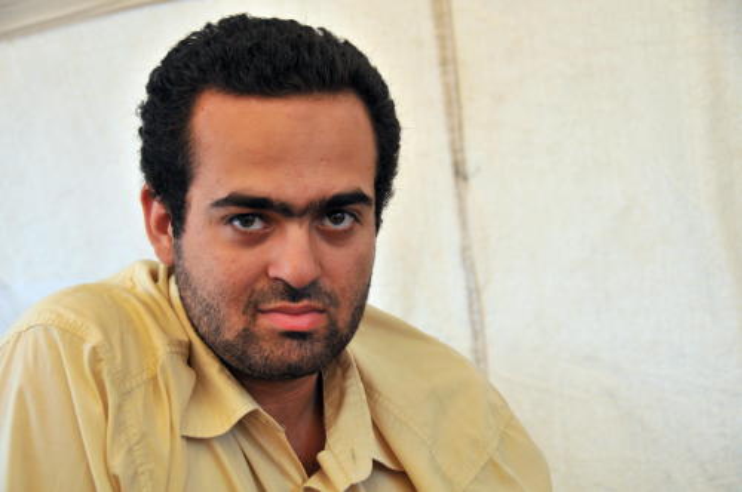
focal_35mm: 78
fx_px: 1606
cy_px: 246
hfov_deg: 26.0
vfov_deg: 17.4
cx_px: 371
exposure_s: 1/50
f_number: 5.6
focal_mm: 52
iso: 400
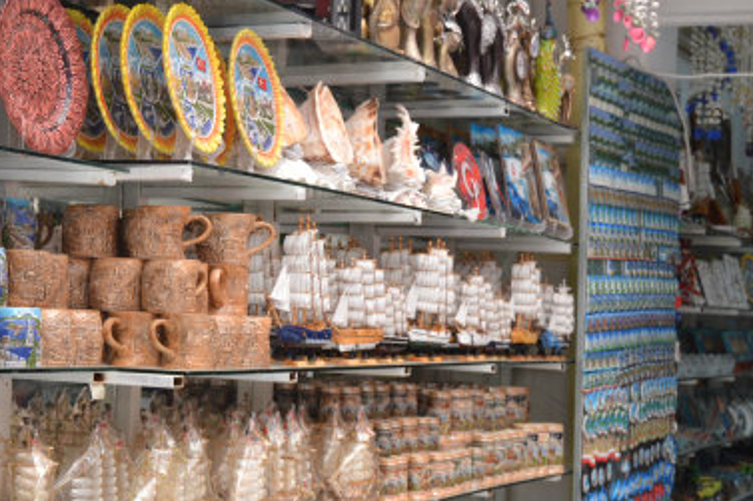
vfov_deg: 17.4
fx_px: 1631
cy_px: 371
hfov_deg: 25.5
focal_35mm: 78
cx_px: 150
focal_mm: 32
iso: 400
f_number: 5
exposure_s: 1/100
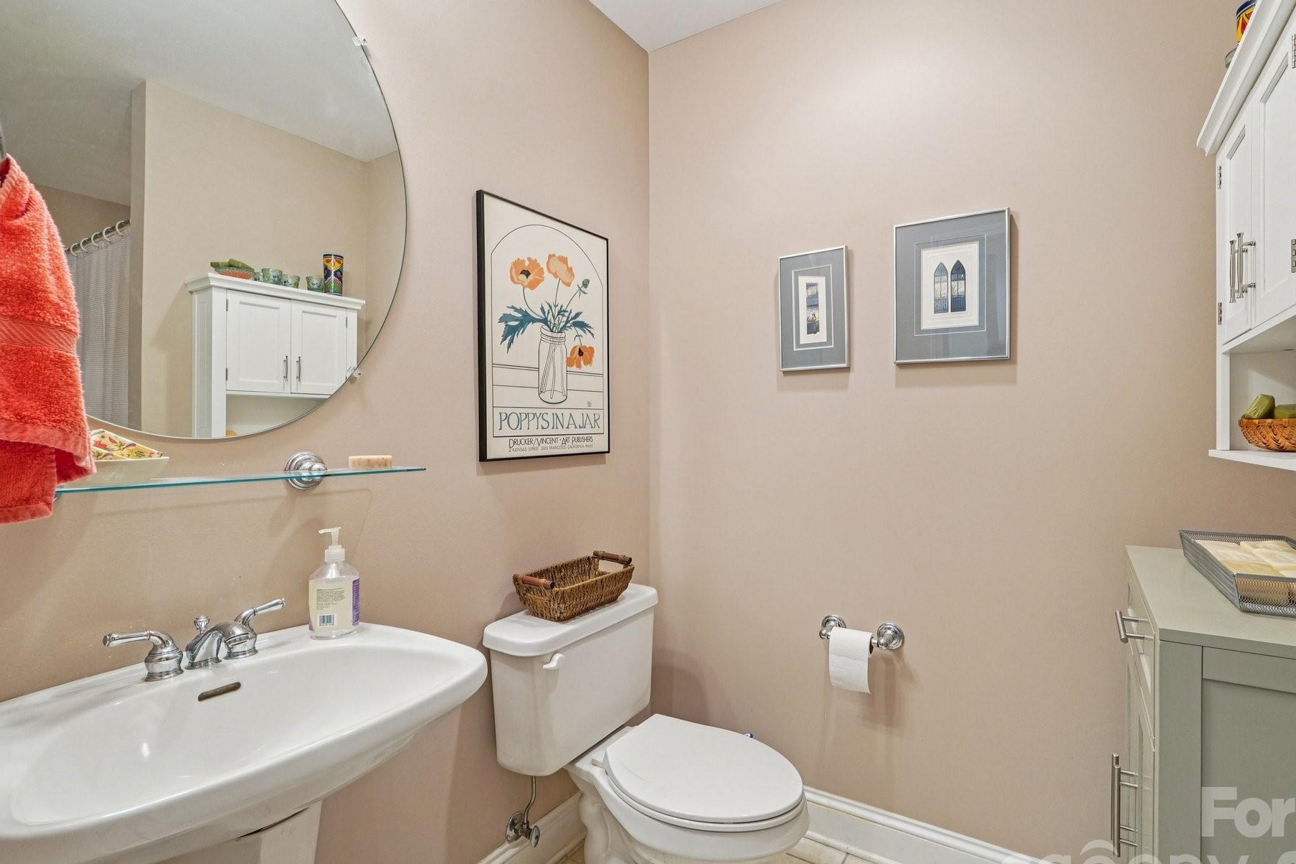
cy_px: 438
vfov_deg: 70.4
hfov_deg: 93.1
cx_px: 696
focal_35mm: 17
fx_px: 612
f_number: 8
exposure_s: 1/4
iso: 400
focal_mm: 10
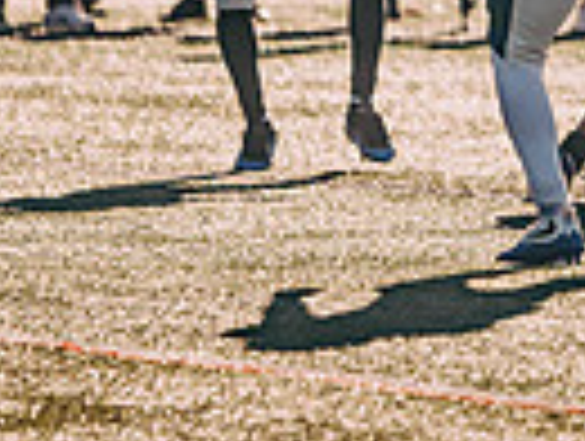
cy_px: -223
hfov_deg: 2.4
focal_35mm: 829
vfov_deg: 1.8
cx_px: 927
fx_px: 14036
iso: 125
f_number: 3.5
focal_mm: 190
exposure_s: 1/3200
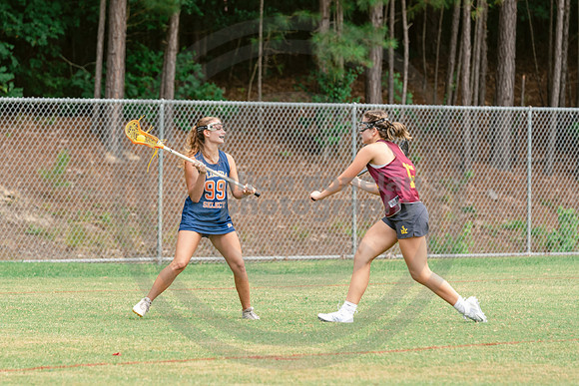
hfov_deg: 6.8
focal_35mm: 301
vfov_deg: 4.6
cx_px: 231
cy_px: 211
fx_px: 4841
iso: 250
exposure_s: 1/1000
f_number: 4
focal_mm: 200
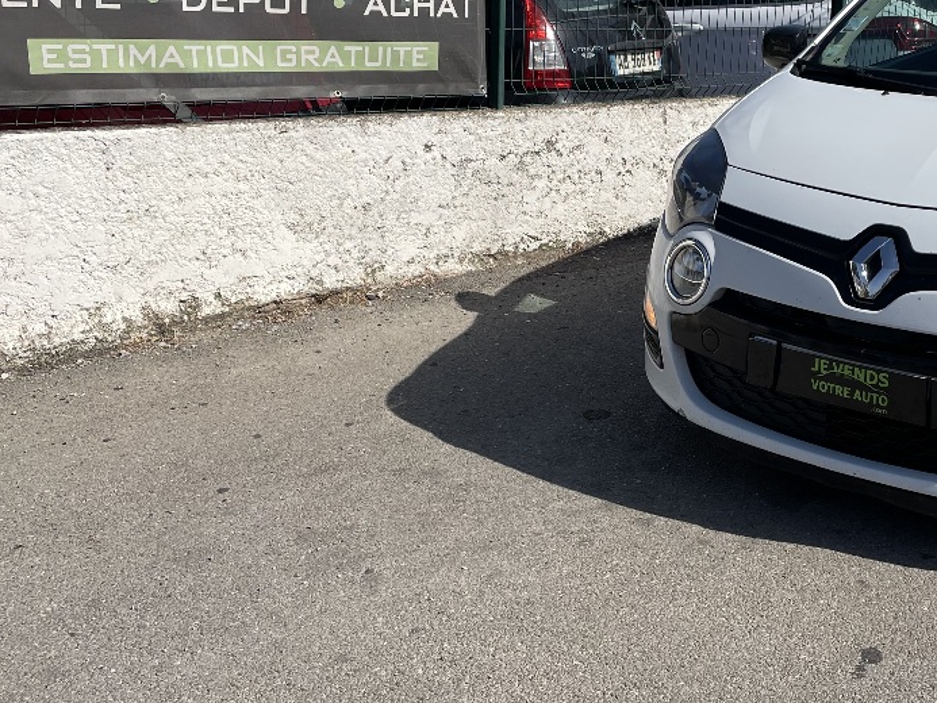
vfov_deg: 30.2
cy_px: 276
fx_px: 1300
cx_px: 680
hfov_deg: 38.8
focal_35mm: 48
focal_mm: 4.2
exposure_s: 1/5556
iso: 32
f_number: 1.6
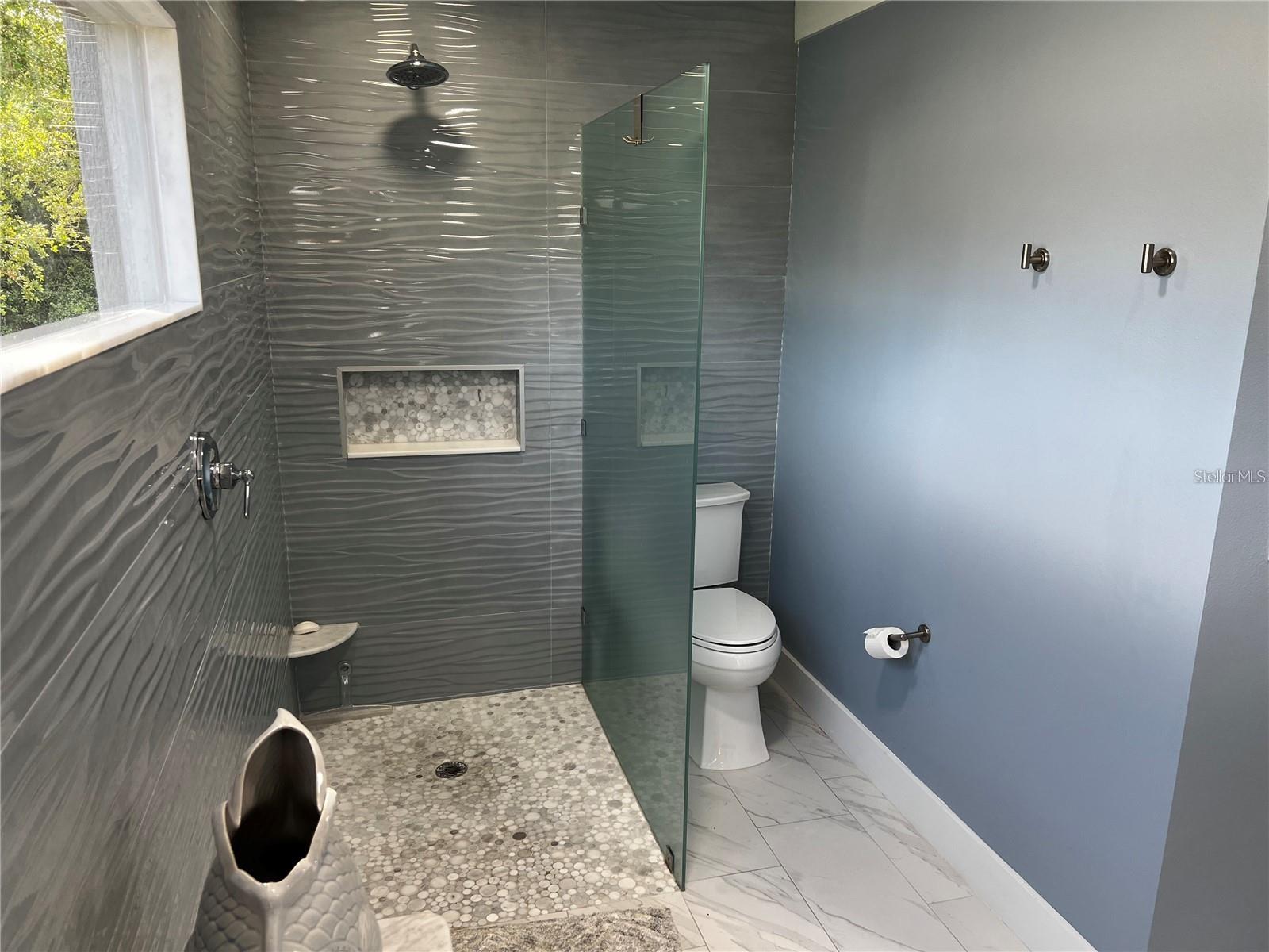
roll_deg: -0.6
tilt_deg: -14.0
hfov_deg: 67.3
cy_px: 476
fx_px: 953
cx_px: 634
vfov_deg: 53.1
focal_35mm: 26
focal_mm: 5.7
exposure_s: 1/120
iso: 50
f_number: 1.5
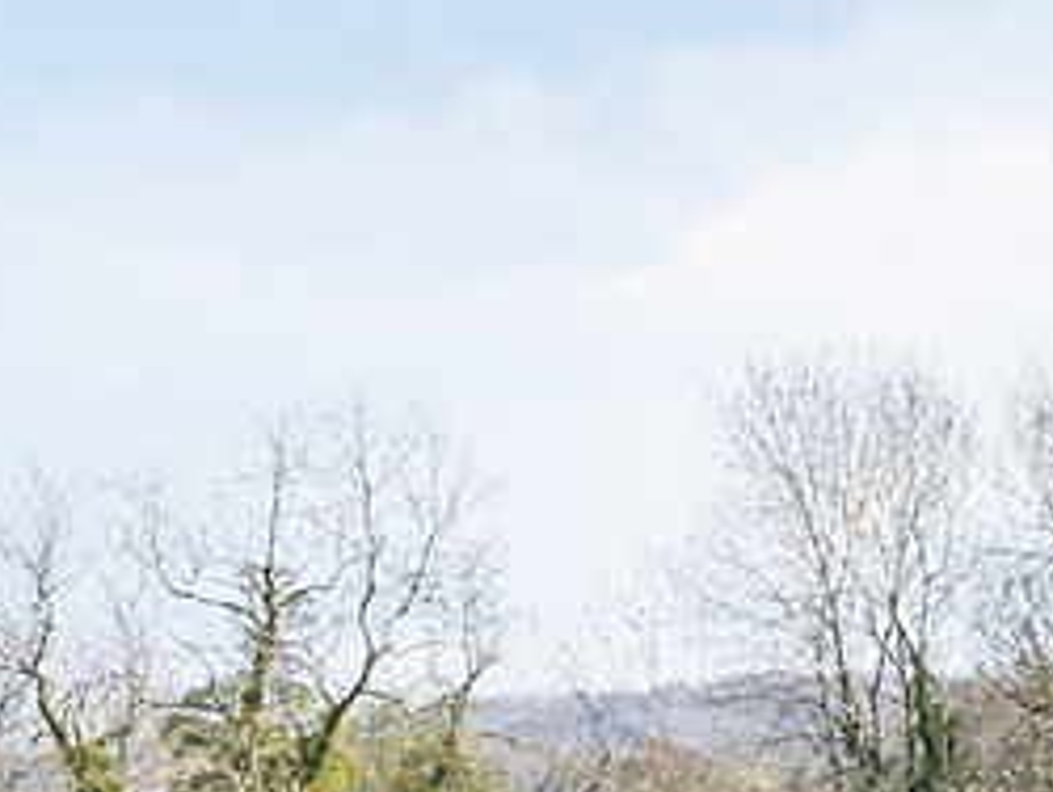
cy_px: 952
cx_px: -224
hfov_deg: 2.7
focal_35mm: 743
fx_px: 22623
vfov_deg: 2.0
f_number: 4
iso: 200
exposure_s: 1/1600
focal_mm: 200
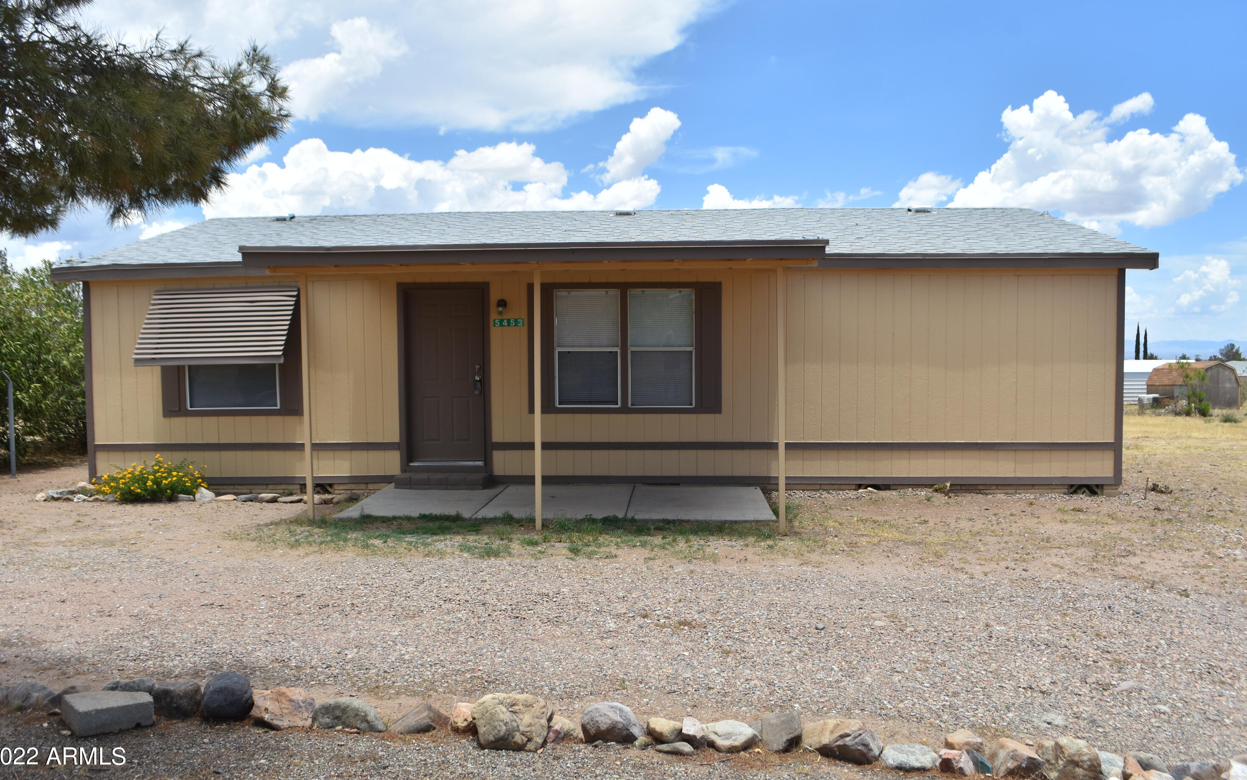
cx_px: 618
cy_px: 372
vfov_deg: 44.5
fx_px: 952
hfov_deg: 66.5
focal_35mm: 28
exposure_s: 1/500
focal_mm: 18
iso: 160
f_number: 8
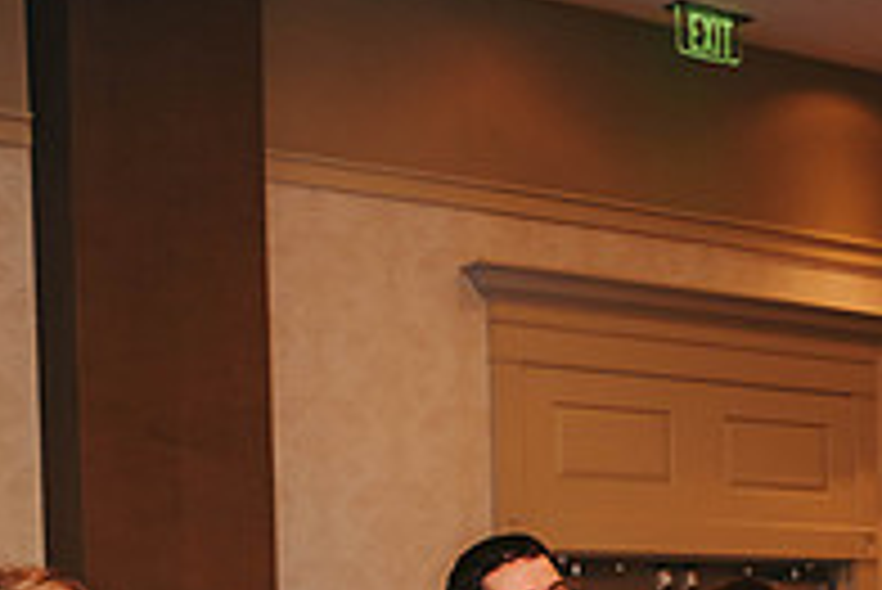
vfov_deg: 17.6
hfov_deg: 28.4
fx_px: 1741
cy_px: 840
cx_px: 392
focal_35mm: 71
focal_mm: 24
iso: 800
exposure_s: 1/125
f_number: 2.8
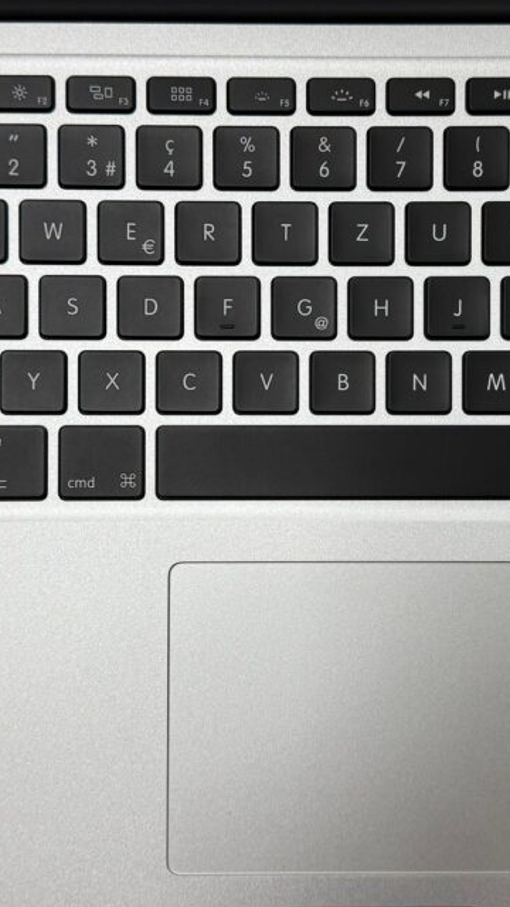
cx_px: 326
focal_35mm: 49
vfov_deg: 42.1
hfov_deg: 24.3
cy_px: 438
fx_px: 1178
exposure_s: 1/100
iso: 80
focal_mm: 6.76
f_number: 1.78
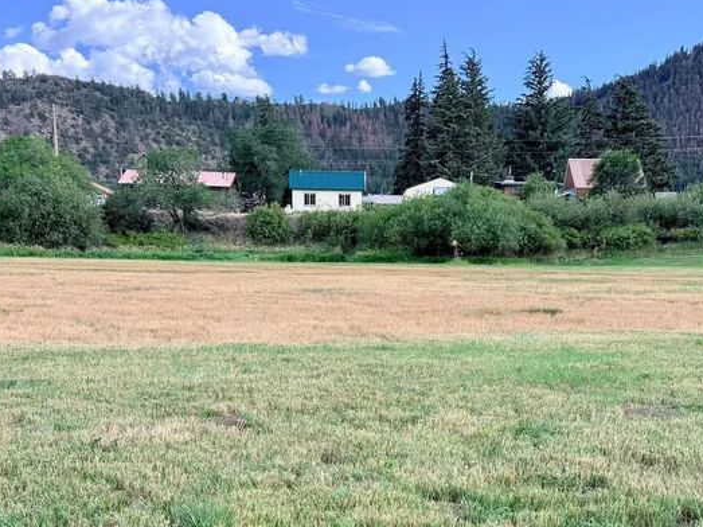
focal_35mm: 47
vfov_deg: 30.2
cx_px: 375
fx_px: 954
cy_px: 419
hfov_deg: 40.4
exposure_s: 1/1437
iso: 100
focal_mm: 6.76
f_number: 1.78
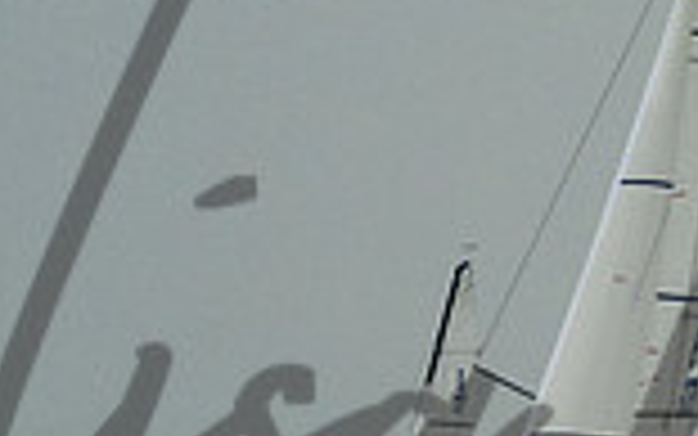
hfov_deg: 1.5
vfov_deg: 1.0
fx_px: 26071
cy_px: 403
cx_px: 1217
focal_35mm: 1370
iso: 800
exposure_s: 1/3200
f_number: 9
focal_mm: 200
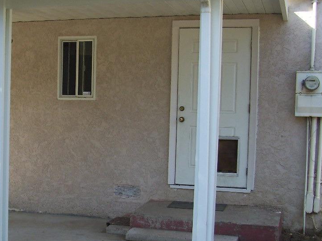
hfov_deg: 31.7
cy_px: 140
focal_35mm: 60
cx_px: 86
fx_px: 558
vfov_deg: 24.4
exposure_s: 1/250
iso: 80
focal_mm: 5.7
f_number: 2.9
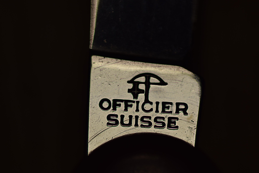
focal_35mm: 158
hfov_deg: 13.0
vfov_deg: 8.7
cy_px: 86
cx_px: 130
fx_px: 1133
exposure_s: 1/320
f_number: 6.3
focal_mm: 105
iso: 110
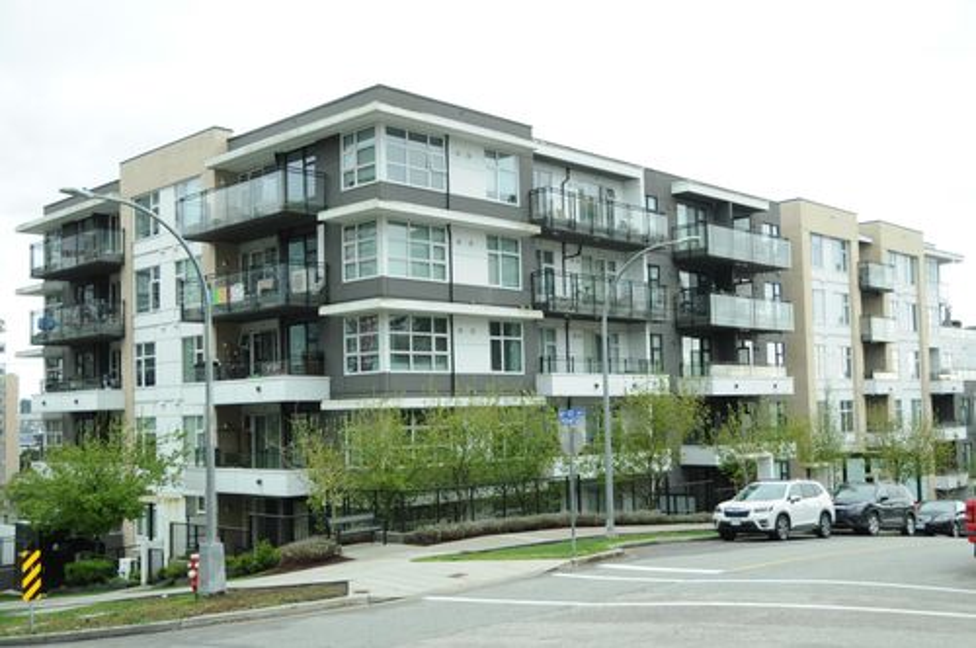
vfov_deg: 36.8
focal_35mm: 36
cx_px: 488
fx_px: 975
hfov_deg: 53.2
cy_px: 324
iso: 200
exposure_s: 1/60
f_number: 3.8
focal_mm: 24
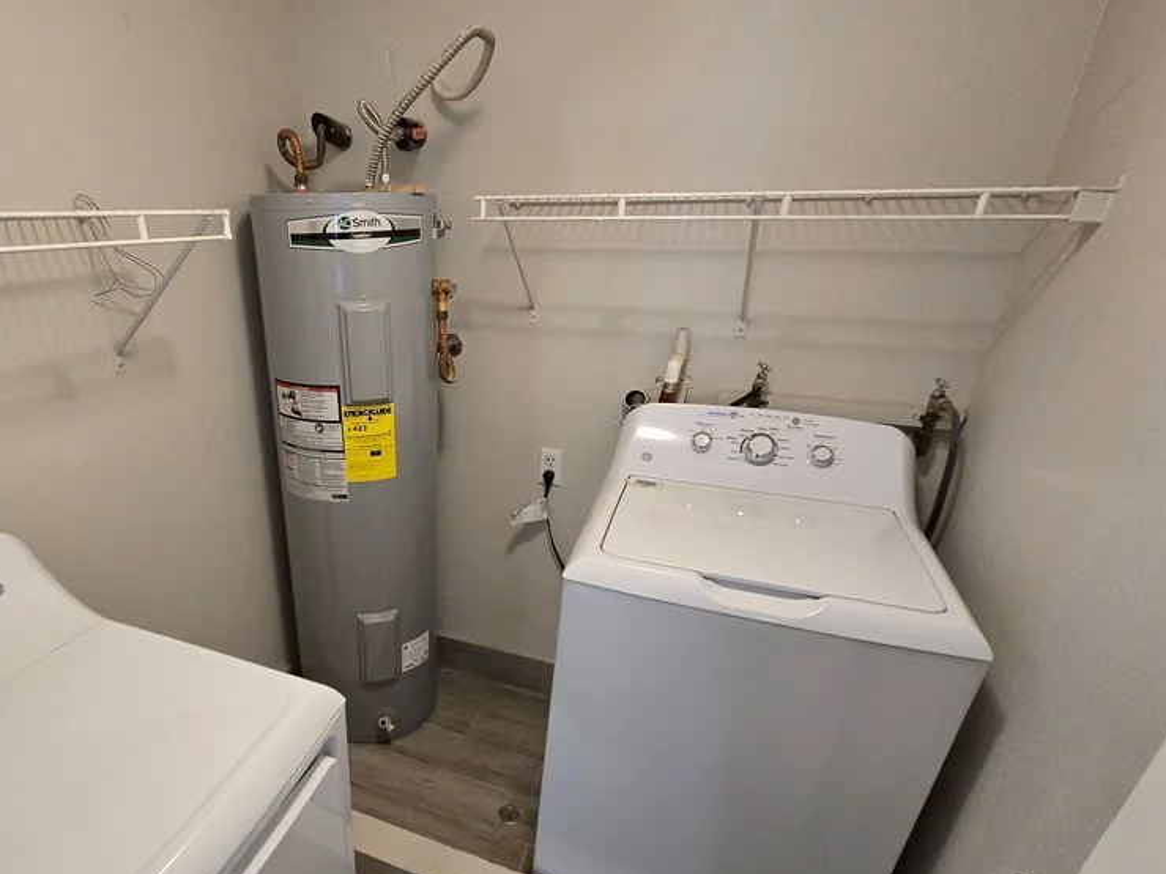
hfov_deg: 85.5
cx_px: 416
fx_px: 606
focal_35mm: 18
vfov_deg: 70.8
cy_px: 529
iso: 640
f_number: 2.2
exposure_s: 1/60
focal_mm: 2.2
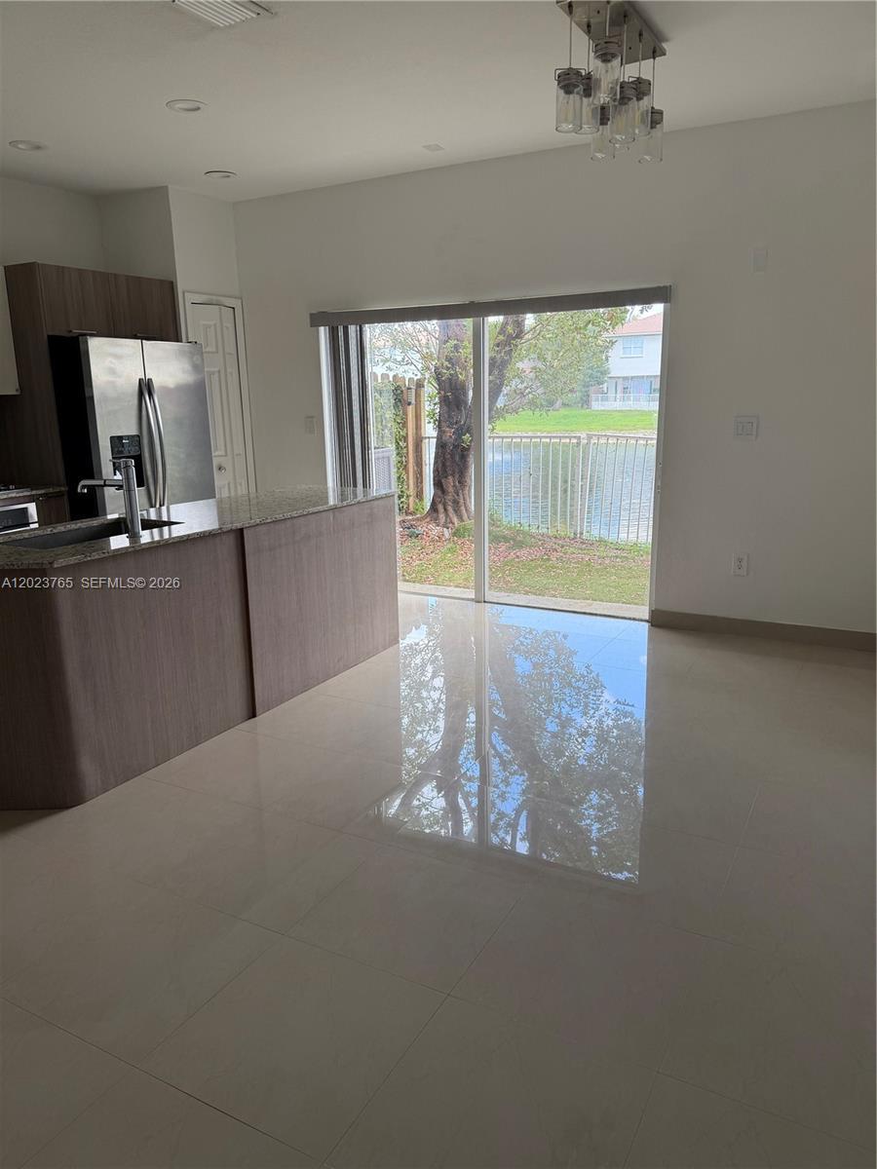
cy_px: 584
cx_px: 438
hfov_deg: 56.8
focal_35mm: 24
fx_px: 811
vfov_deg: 71.6
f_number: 1.78
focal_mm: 6.76
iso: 80
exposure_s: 1/181
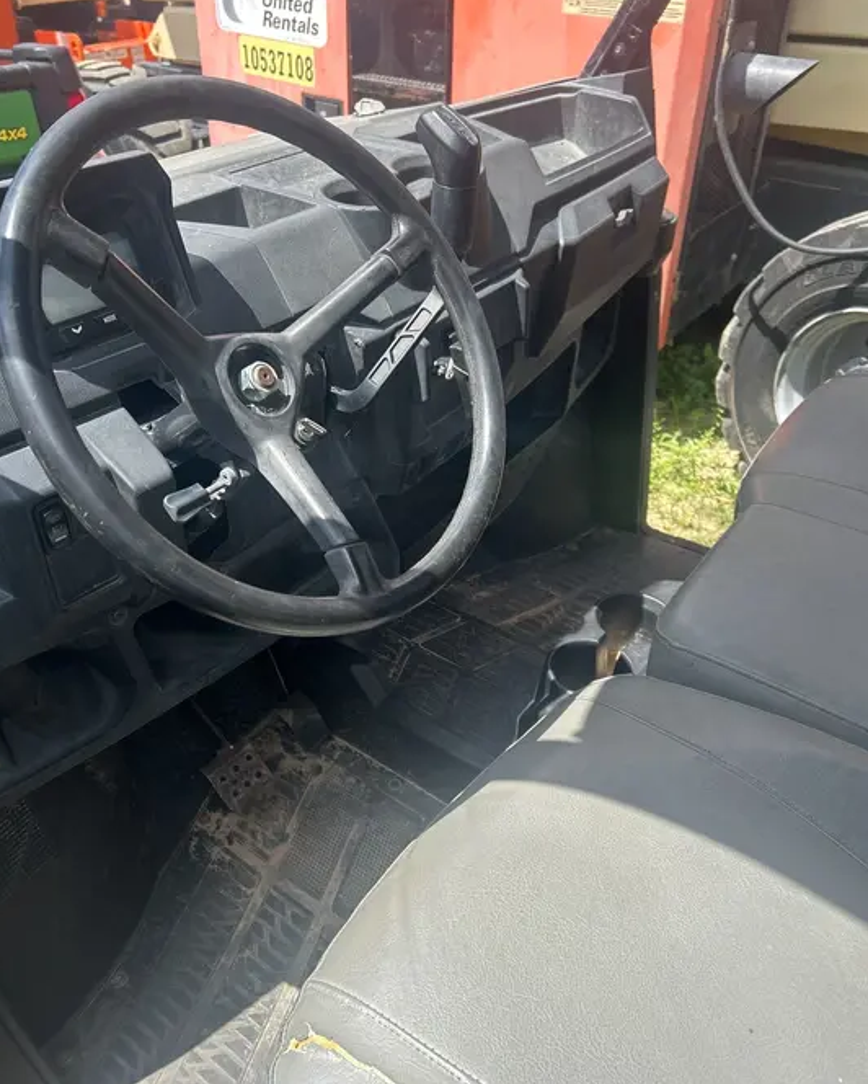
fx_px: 898
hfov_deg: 51.6
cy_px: 562
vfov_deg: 62.2
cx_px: 423
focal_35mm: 28
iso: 50
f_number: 1.5
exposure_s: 1/1488
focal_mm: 5.7
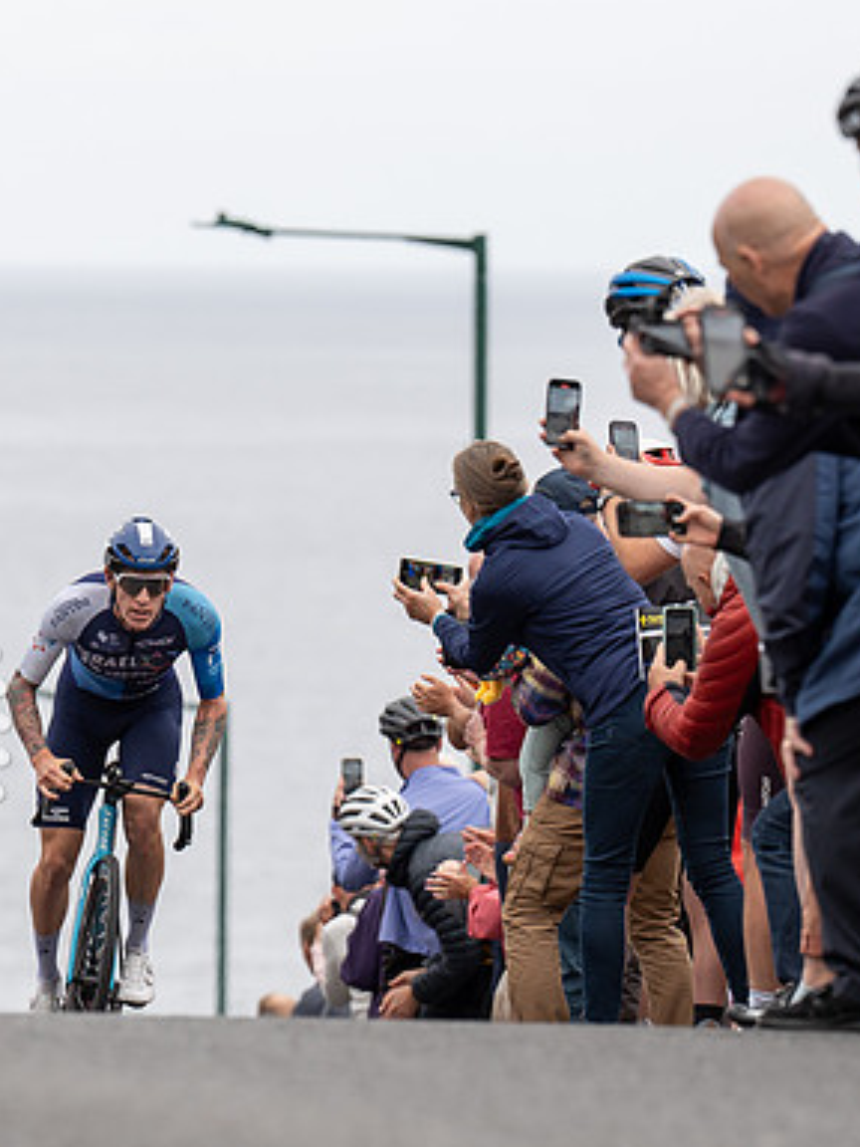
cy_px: 710
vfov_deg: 5.3
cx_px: 145
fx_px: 12356
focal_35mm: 373
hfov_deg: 4.0
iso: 320
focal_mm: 167
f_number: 3.5
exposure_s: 1/1000
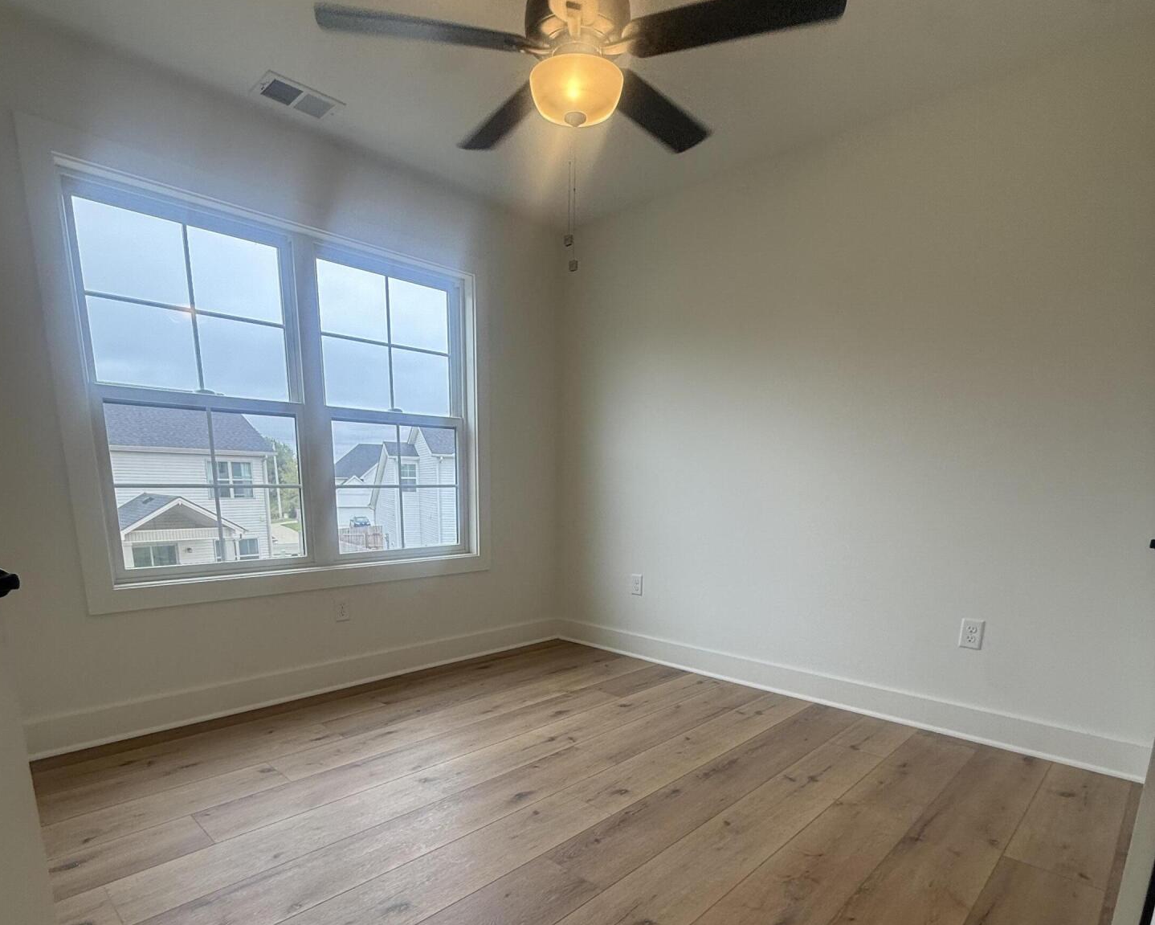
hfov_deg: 83.2
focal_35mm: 19
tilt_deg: -13.3
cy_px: 630
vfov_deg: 68.5
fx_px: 650
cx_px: 553
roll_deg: +0.2
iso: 64
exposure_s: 1/138
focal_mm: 2.22
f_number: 2.2
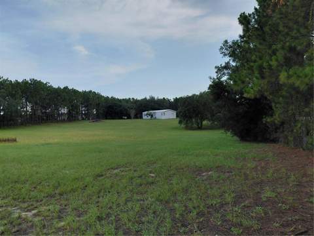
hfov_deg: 69.4
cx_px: 157
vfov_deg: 54.9
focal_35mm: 25
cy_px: 118
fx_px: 227
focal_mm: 4.69
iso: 50
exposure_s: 1/1237
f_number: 1.8
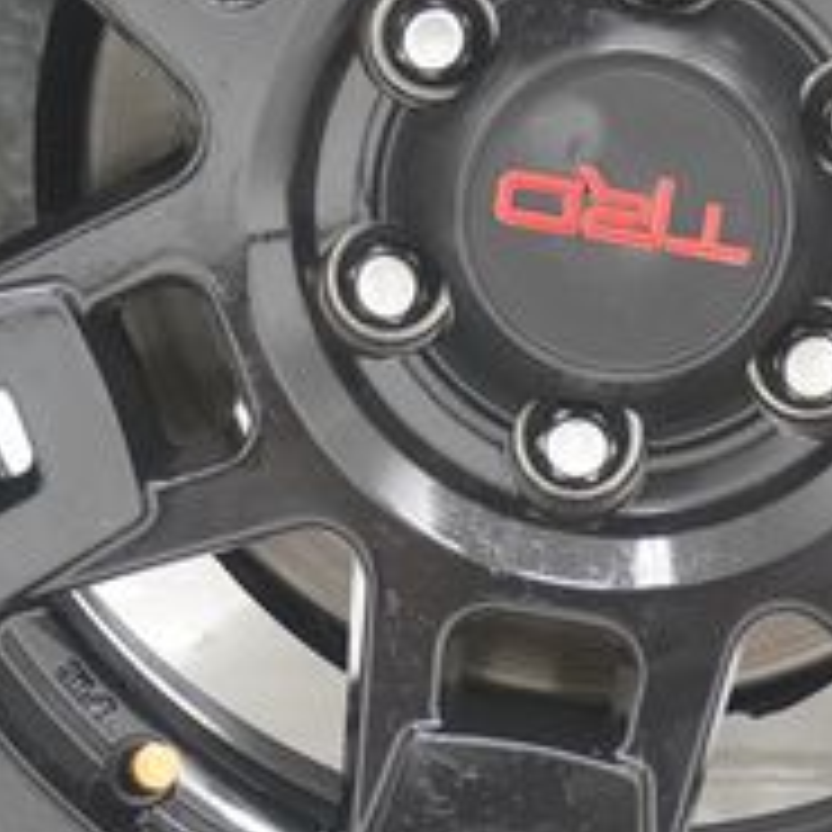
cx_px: 634
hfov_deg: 11.6
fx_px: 4079
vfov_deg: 11.6
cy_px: 214
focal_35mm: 150
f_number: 5
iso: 3200
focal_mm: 34
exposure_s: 1/160
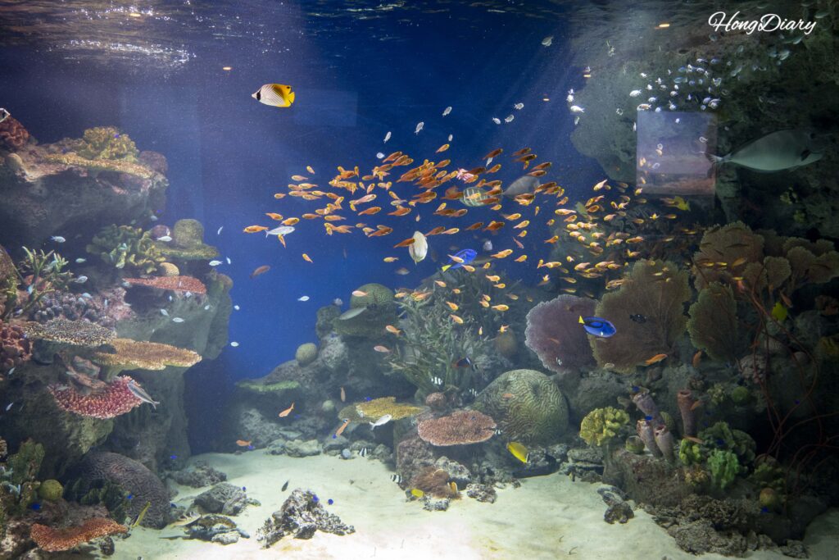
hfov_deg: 60.3
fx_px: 723
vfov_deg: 42.3
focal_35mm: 31
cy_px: 280
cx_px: 420
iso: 4000
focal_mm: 31
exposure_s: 1/160
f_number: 4.5
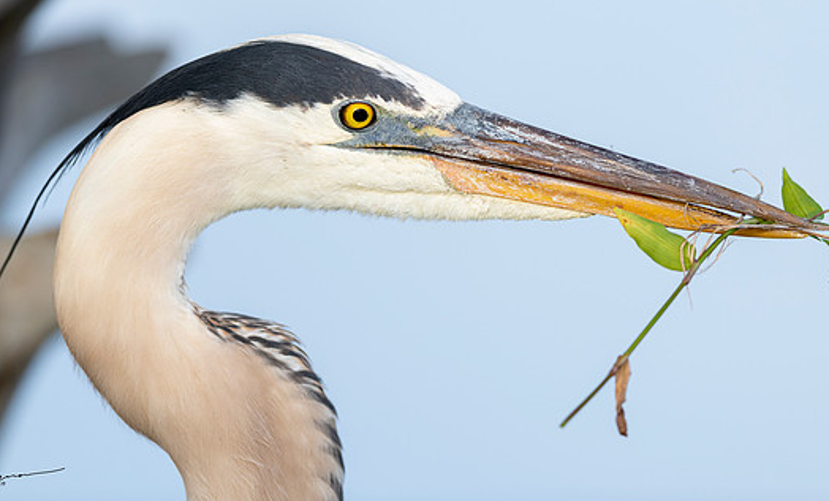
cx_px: 417
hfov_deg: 3.1
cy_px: 202
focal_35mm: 684
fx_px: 15316
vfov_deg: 1.9
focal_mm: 600
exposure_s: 1/2000
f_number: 4
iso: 1000
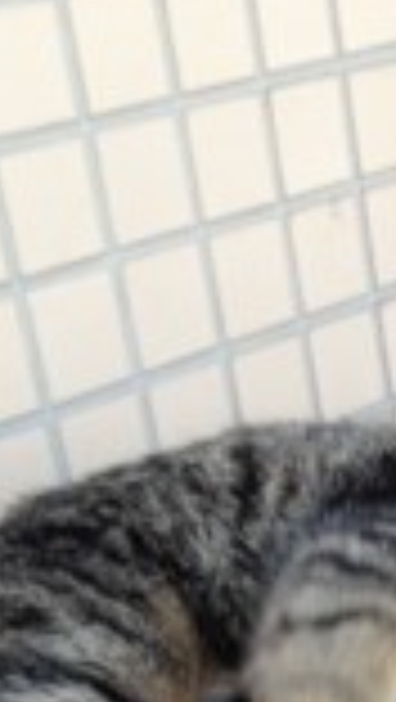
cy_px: 986
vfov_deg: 18.6
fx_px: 1937
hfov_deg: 11.2
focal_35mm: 104
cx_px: 616
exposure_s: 1/120
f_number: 2.4
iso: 64
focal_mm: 4.12
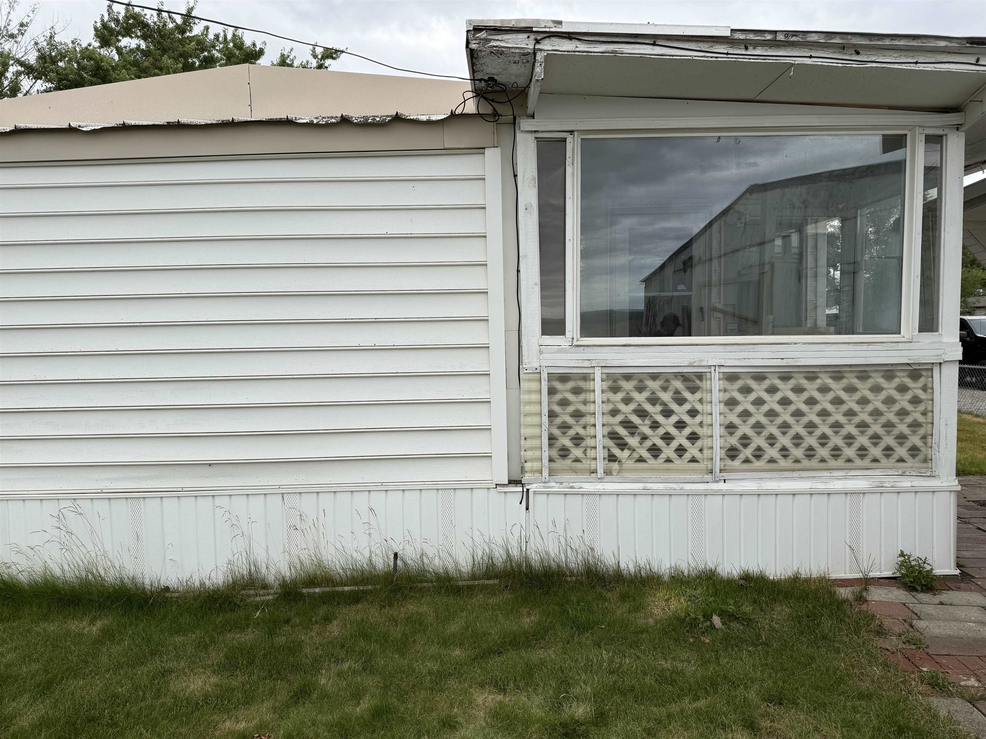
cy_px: 370
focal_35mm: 24
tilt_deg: -1.6
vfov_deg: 56.8
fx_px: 684
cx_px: 493
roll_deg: +1.6
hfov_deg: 71.6
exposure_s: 1/2232
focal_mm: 6.76
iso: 80
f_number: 1.78
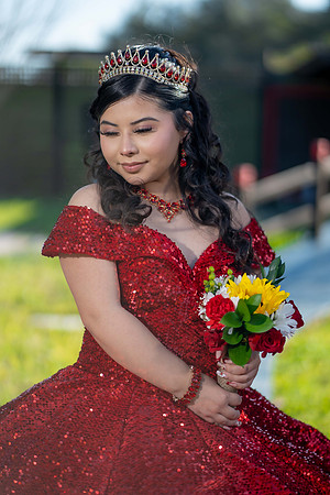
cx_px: 165
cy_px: 248
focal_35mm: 85
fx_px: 1169
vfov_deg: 23.9
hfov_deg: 16.1
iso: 250
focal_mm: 85
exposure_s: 1/3200
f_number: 1.8
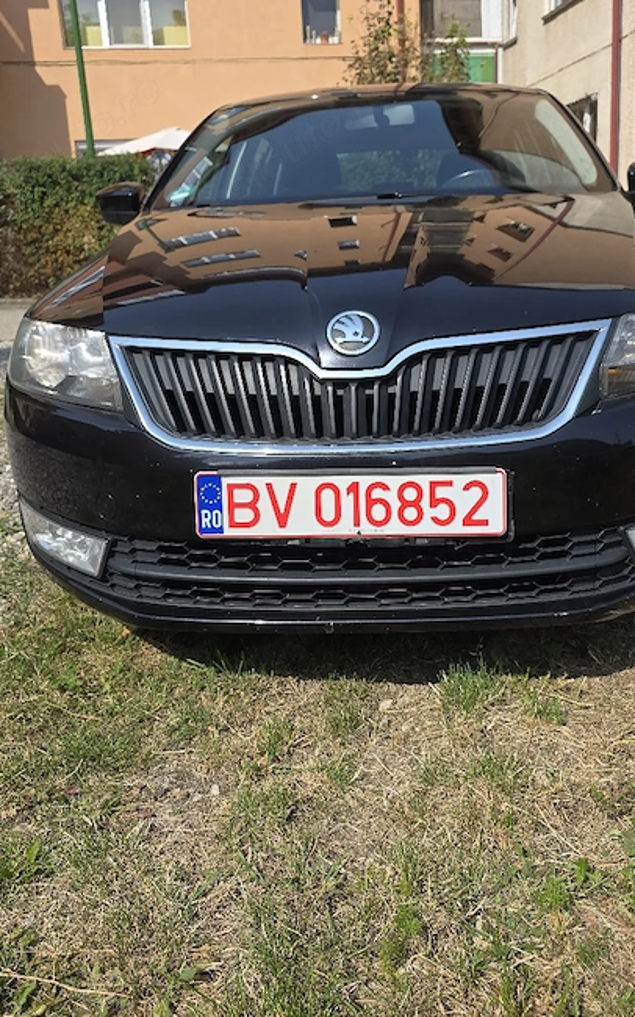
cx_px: 363
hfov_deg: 41.7
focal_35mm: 30
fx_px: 831
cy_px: 438
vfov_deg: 62.6
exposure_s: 1/909
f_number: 1.7
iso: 12
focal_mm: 6.3
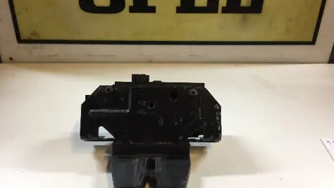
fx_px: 283
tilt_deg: -35.6
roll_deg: -0.3
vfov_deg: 36.7
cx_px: 168
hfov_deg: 61.0
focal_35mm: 32
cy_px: 91
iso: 125
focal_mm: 4.15
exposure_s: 1/33
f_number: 2.2
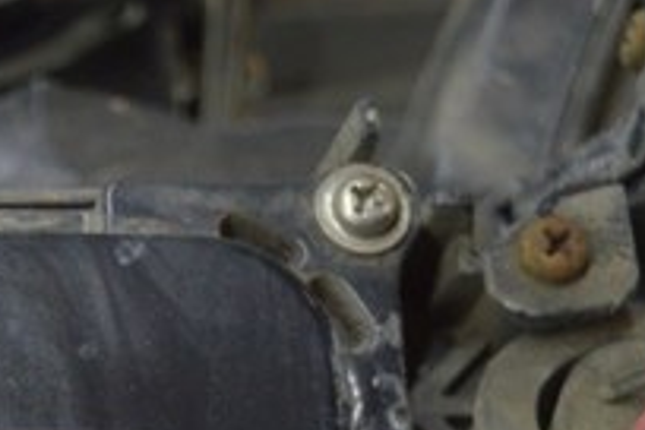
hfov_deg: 14.0
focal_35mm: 141
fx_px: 2526
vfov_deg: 9.5
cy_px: 612
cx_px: -174
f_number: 4.2
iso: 400
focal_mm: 30
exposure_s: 1/50
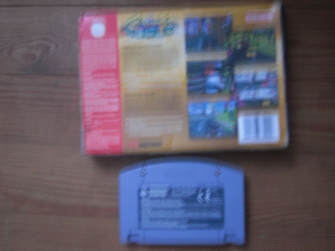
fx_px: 377
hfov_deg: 47.9
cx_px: 168
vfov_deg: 36.8
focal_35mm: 39
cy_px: 126
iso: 200
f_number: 3
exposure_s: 1/2.5
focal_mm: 6.9
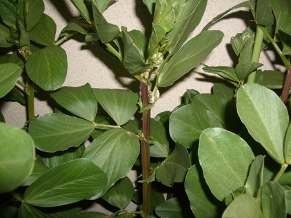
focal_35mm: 35
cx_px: 146
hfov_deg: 52.6
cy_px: 109
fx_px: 294
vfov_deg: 40.7
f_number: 2.6
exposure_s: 1/60
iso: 200
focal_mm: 5.8
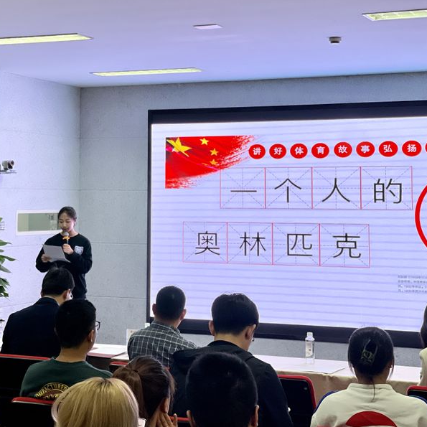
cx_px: 162
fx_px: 1061
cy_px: 212
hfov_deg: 22.7
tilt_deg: -0.8
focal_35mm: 76
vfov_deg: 22.8
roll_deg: +1.7
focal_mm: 7.5
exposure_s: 1/121
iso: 125
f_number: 2.2
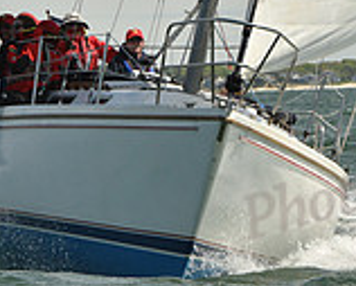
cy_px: 96
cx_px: 128
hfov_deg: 4.0
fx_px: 5088
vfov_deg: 3.2
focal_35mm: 482
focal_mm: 140
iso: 320
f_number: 13
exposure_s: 1/800
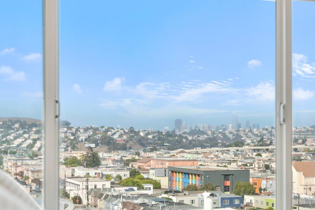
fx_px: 639
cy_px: 108
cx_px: 207
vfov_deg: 18.7
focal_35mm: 73
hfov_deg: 27.6
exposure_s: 1/250
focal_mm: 51
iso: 400
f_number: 6.3
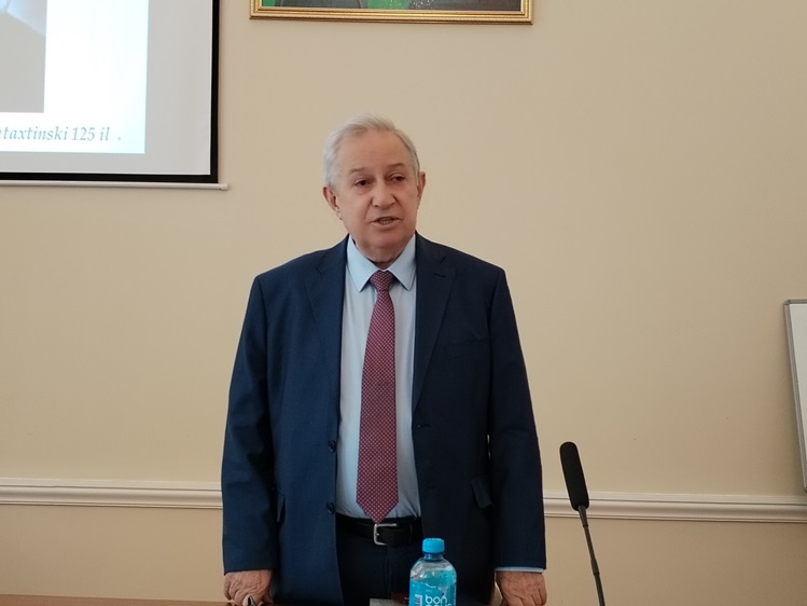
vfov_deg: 28.6
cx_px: 404
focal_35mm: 51
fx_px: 1189
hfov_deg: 37.5
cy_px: 303
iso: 487
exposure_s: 1/33.3
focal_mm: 4.75
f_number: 1.8
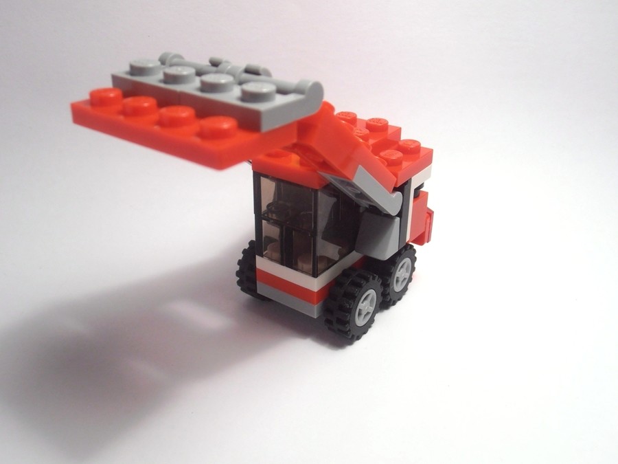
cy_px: 232
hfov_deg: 50.1
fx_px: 661
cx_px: 309
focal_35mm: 37
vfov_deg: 38.7
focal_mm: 6.61
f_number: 3.9
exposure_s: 1/80
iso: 80
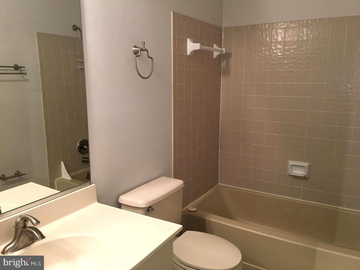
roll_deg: -1.5
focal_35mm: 29
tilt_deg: -10.4
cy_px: 135
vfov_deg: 48.2
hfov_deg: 61.7
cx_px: 180
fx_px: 302
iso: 80
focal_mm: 4.15
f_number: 2.2
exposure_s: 1/30
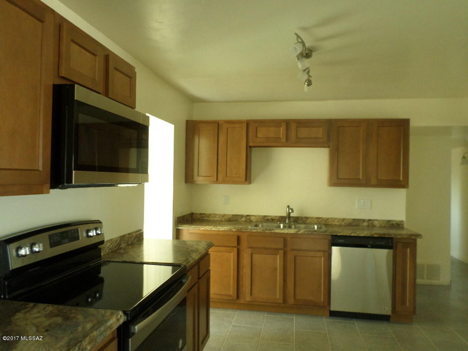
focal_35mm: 25
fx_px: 338
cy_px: 176
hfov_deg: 69.4
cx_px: 234
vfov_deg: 54.9
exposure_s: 1/30
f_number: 2.5
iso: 160
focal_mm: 4.5
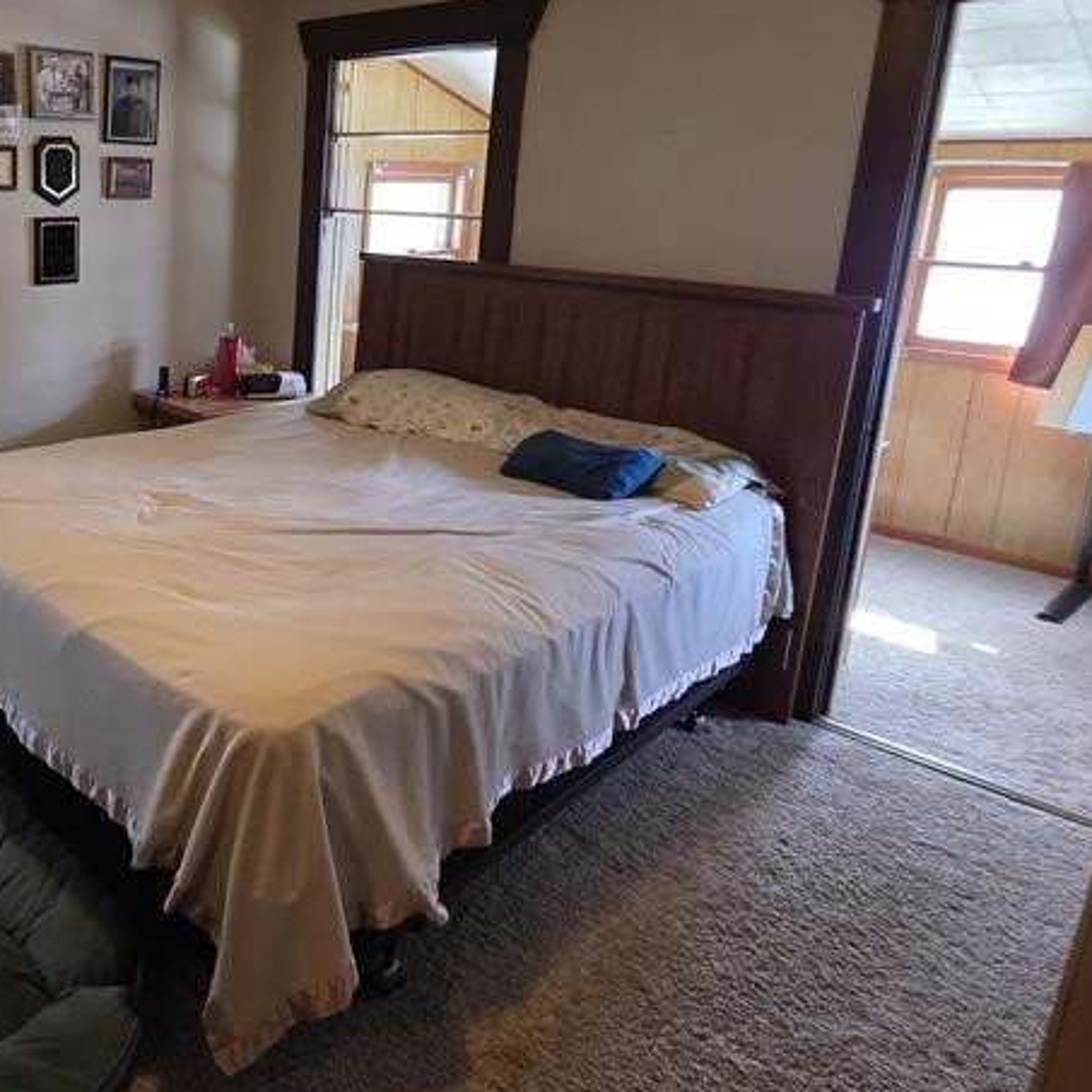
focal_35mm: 26
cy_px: 381
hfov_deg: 53.0
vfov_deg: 59.8
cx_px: 99
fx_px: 928
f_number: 1.9
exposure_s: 1/60
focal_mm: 2.2
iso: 500
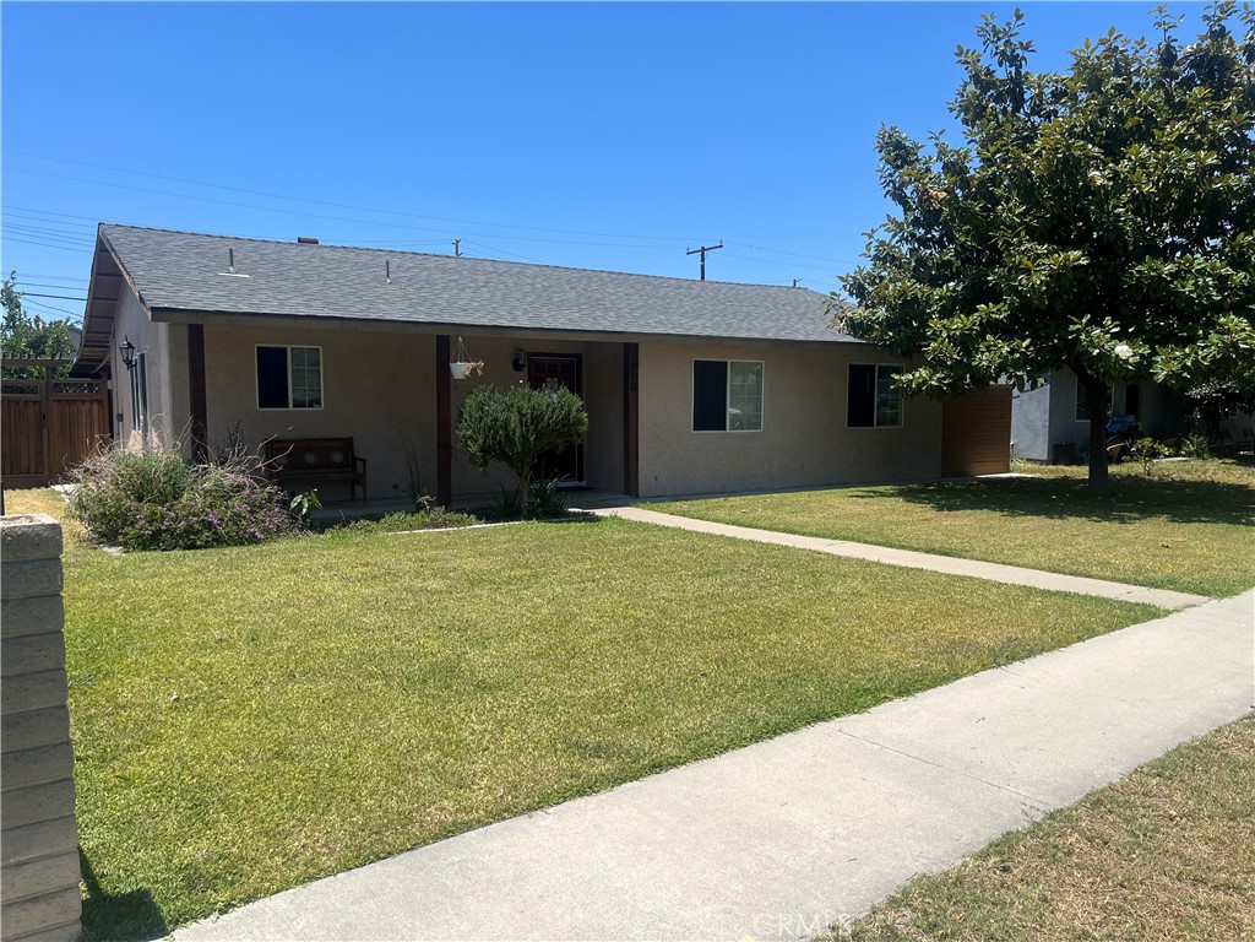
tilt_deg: -4.7
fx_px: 943
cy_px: 471
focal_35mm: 26
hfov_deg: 67.3
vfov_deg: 53.1
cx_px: 628
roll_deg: +0.6
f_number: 1.6
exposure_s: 1/3623
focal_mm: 5.1
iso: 50
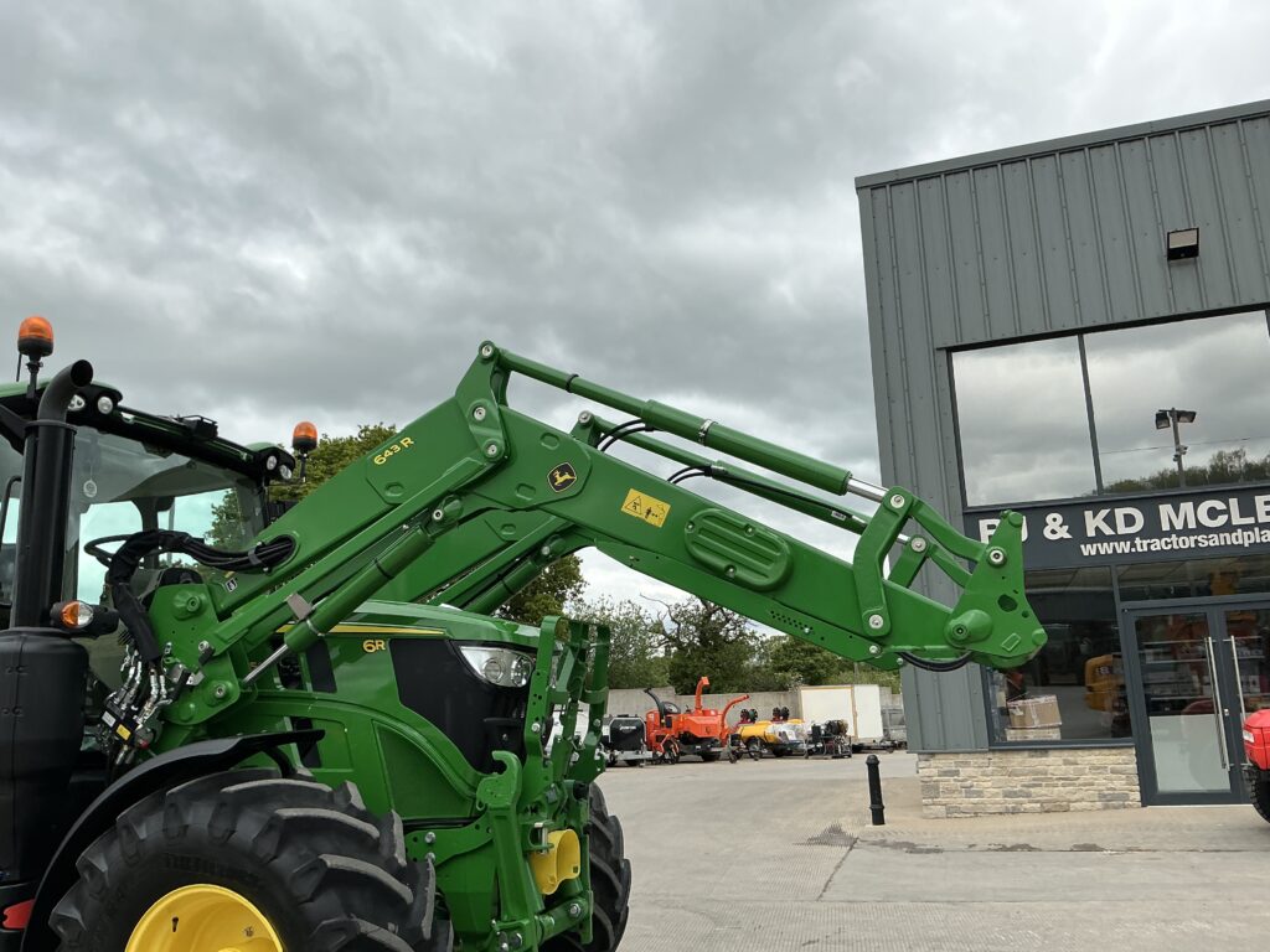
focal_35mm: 28
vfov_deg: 49.7
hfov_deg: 63.4
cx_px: 635
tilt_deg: +17.3
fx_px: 1027
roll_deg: +1.6
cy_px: 476
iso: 25
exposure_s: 1/929
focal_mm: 3
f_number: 1.8
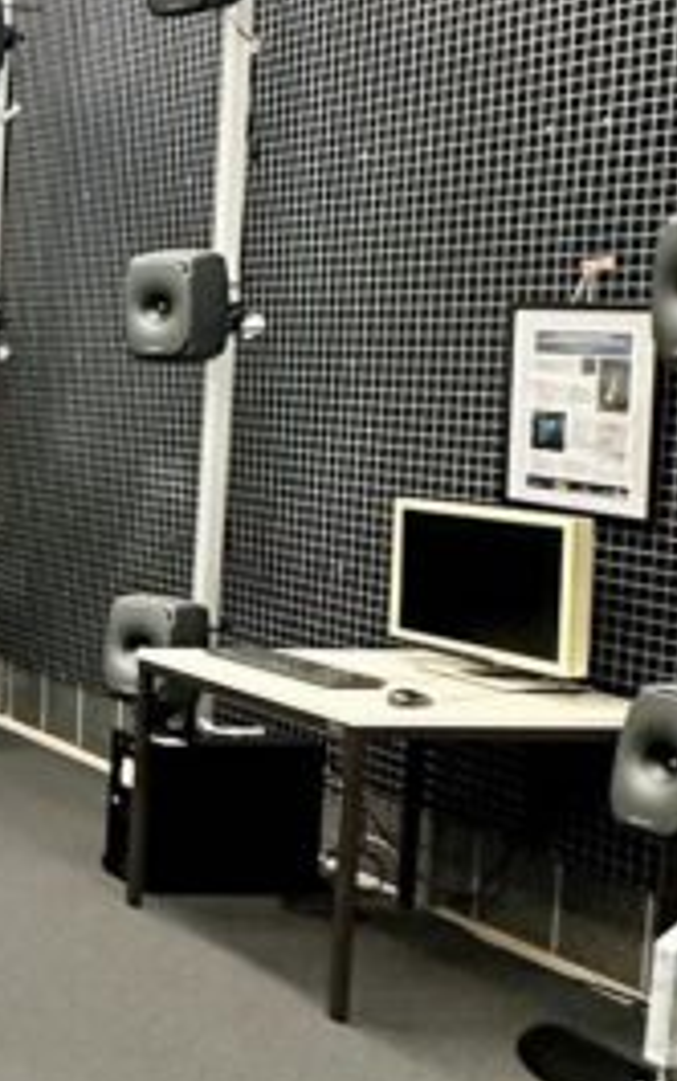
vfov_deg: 44.1
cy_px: 224
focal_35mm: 43
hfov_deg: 16.1
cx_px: -877
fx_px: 1267
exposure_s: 1/97
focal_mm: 2.22
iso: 320
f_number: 2.2
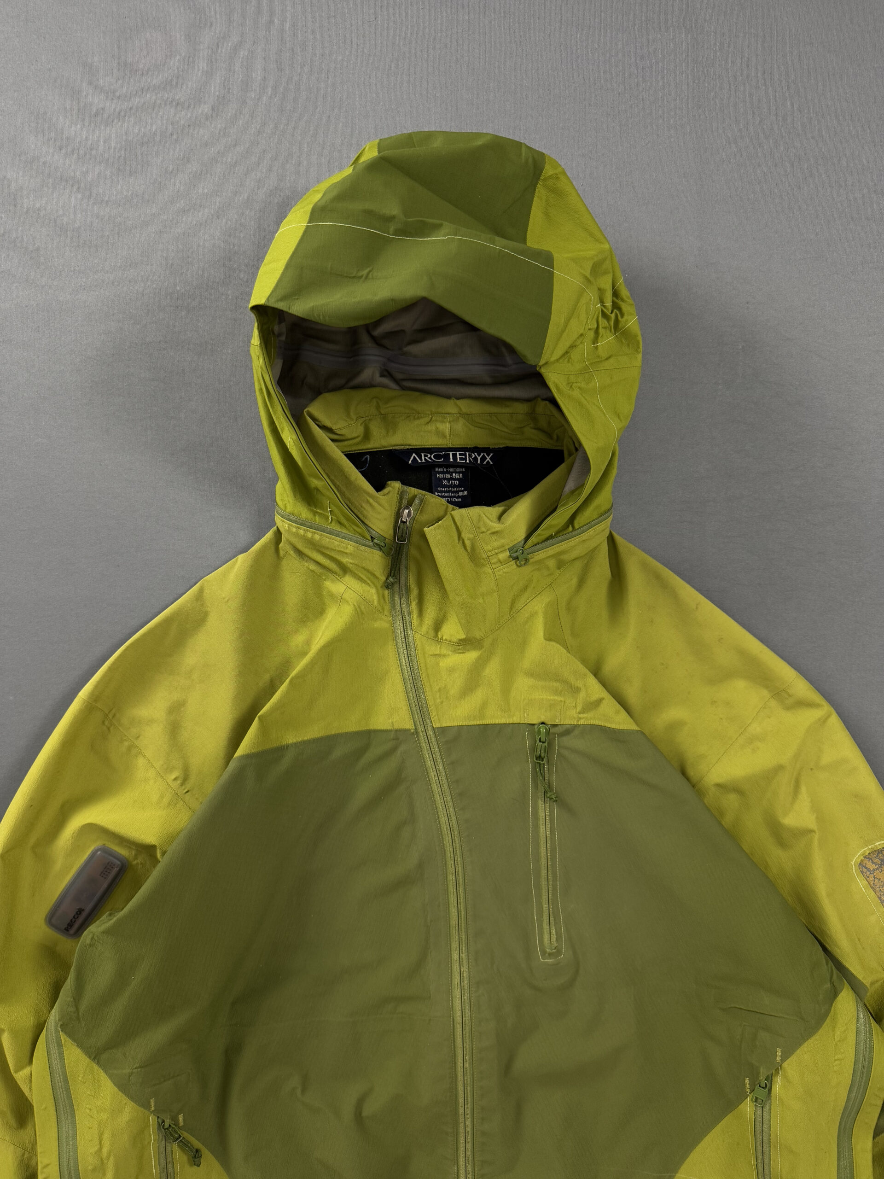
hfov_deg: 56.8
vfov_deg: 71.6
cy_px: 590
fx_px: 817
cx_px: 442
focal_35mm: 24
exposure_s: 1/60
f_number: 1.78
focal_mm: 6.76
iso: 160
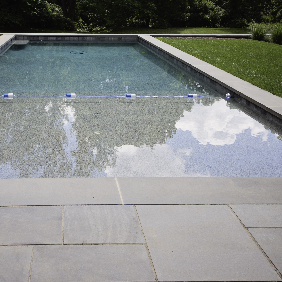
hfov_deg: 36.3
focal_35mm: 46
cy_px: 85
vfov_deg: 36.3
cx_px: 89
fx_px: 424
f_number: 5.6
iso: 100
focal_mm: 24
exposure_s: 1/250
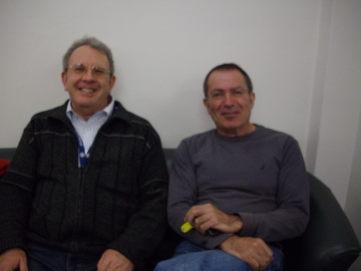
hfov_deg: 49.0
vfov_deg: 37.7
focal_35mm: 38
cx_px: 176
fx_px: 396
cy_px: 138
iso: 221
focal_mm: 6.2
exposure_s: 1/50
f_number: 2.8
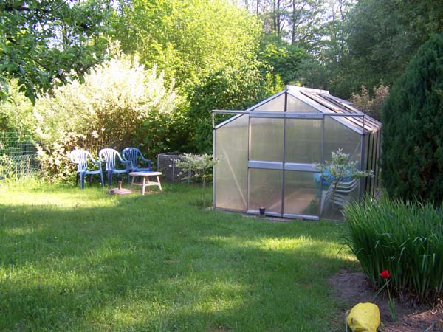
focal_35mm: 38
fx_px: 486
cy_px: 166
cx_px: 222
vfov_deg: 37.7
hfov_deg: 49.0
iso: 160
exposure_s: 1/250
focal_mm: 6.3
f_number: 2.8
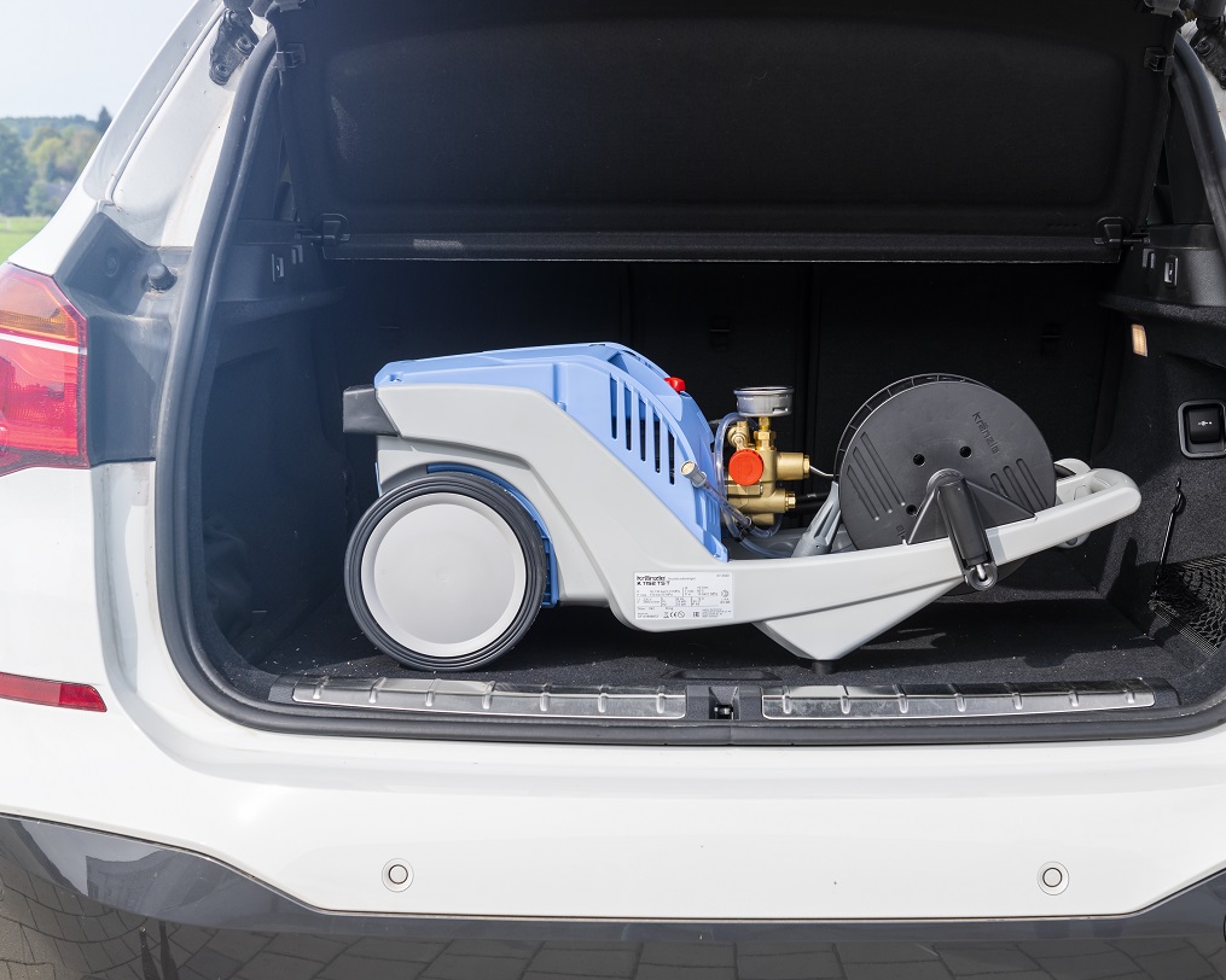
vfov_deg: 27.6
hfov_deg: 34.1
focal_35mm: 55
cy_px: 483
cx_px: 682
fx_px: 1996
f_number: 6.3
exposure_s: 1/160
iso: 100
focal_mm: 48
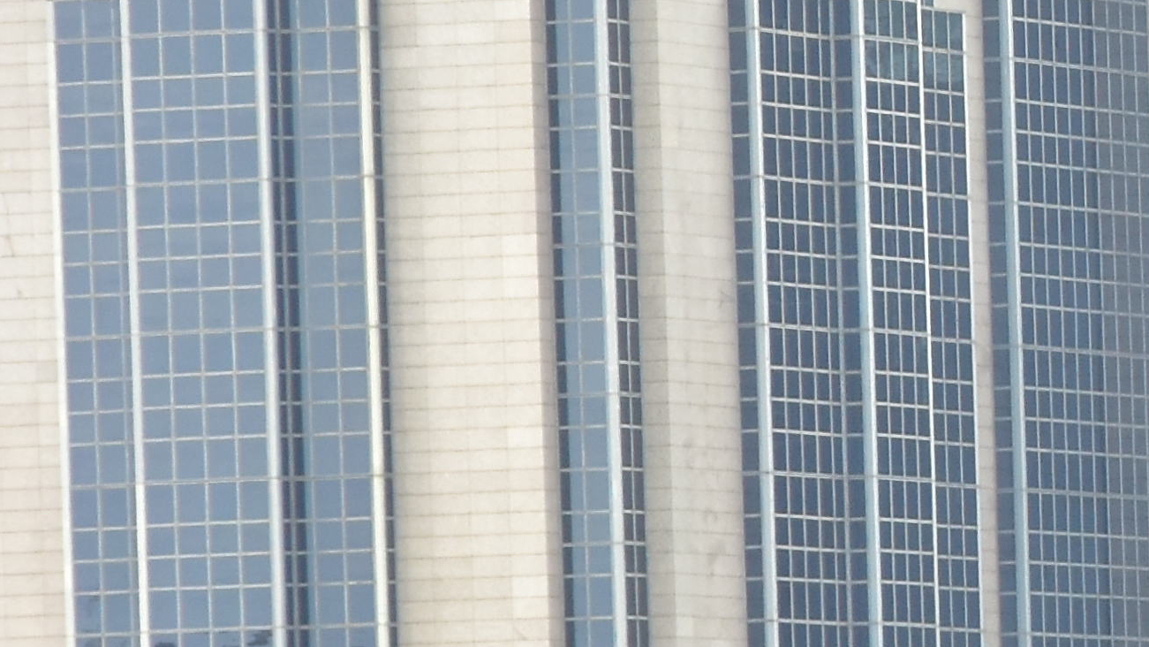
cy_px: 606
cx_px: 2422
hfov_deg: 3.3
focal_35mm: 652
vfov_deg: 1.9
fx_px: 19866
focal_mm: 90
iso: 400
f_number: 7.1
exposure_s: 1/125
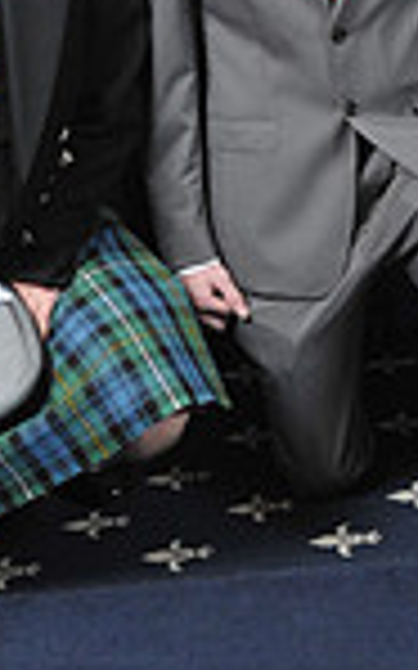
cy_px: 13
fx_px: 2317
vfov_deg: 16.1
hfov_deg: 10.2
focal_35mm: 127
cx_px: 476
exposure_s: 1/160
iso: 1000
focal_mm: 32
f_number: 7.1
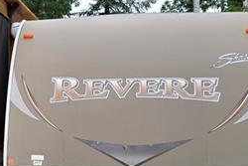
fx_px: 675
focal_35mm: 98
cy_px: 124
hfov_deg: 20.2
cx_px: 3
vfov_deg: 13.9
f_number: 1.8
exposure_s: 1/957
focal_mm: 5.4
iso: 25
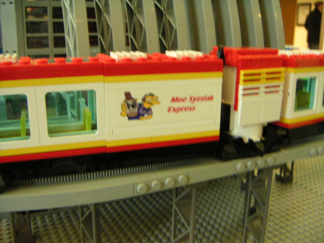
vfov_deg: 38.7
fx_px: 346
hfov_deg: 50.1
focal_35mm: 37
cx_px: 162
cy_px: 122
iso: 400
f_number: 2.8
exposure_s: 1/20
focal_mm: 4.8
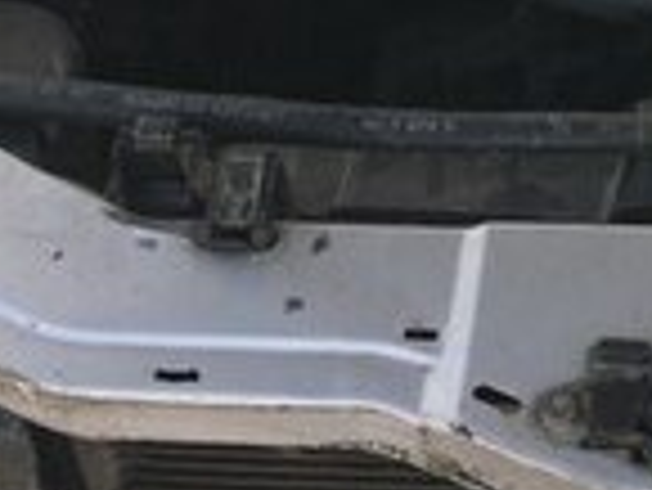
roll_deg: +2.4
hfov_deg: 14.4
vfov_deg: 10.5
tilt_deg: -39.8
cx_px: 832
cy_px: -411
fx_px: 2488
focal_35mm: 132
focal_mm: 4.15
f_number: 2.2
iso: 32
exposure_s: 1/451
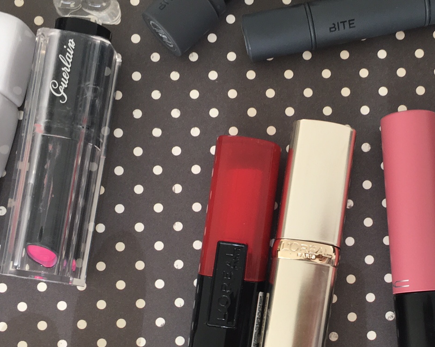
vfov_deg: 24.5
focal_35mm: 61
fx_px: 785
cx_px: 326
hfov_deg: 30.5
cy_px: 283
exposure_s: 1/30
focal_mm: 4.15
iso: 32
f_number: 2.2
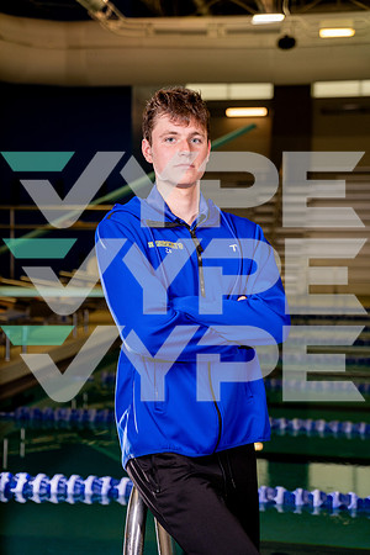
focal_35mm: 70
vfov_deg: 28.8
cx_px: 185
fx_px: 1079
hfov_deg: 19.5
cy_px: 278
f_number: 4
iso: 400
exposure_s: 1/200
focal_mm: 70
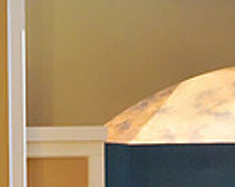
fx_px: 2430
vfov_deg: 4.4
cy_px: 392
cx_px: -2
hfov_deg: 5.5
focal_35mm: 350
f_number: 5.6
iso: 8000
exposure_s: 1/80
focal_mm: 71
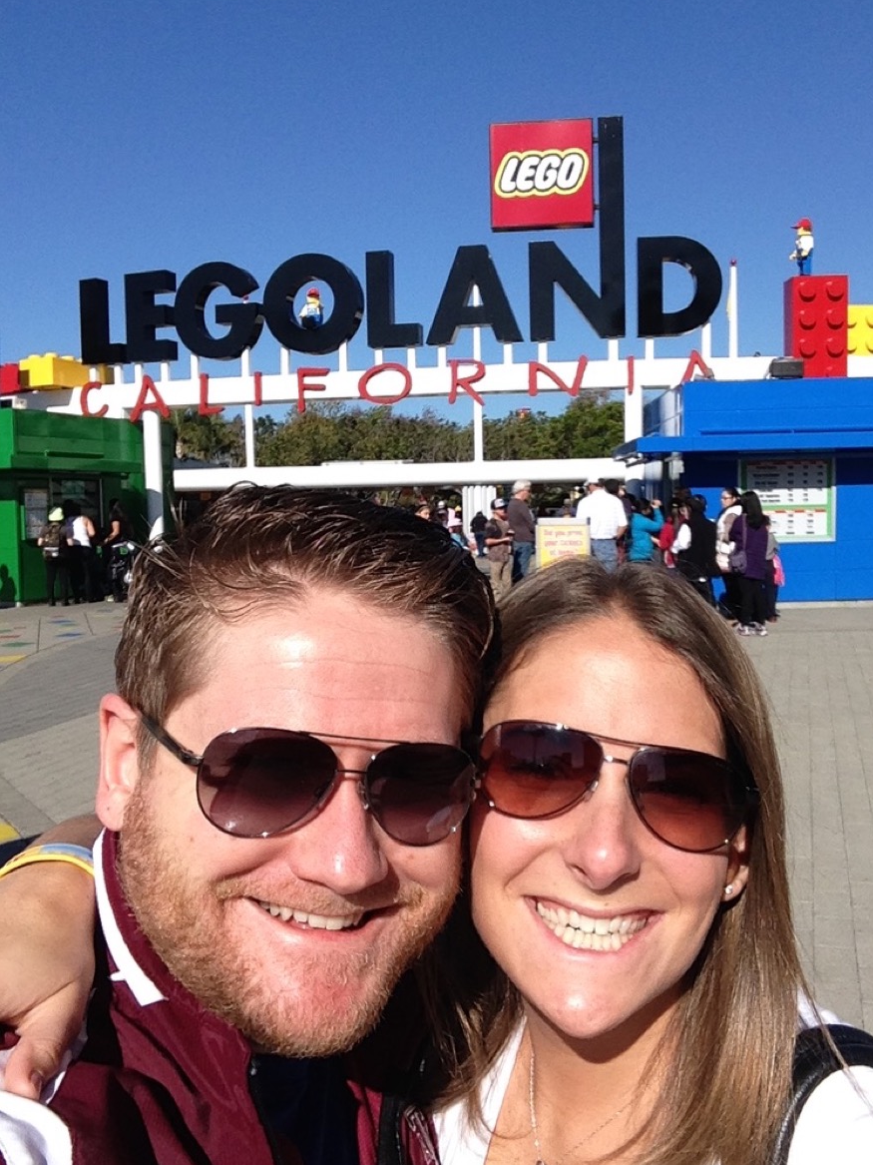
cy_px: 588
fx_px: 1211
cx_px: 448
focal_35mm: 36
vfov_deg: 51.4
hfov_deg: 39.6
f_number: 2.4
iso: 32
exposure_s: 1/1647
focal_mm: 2.18
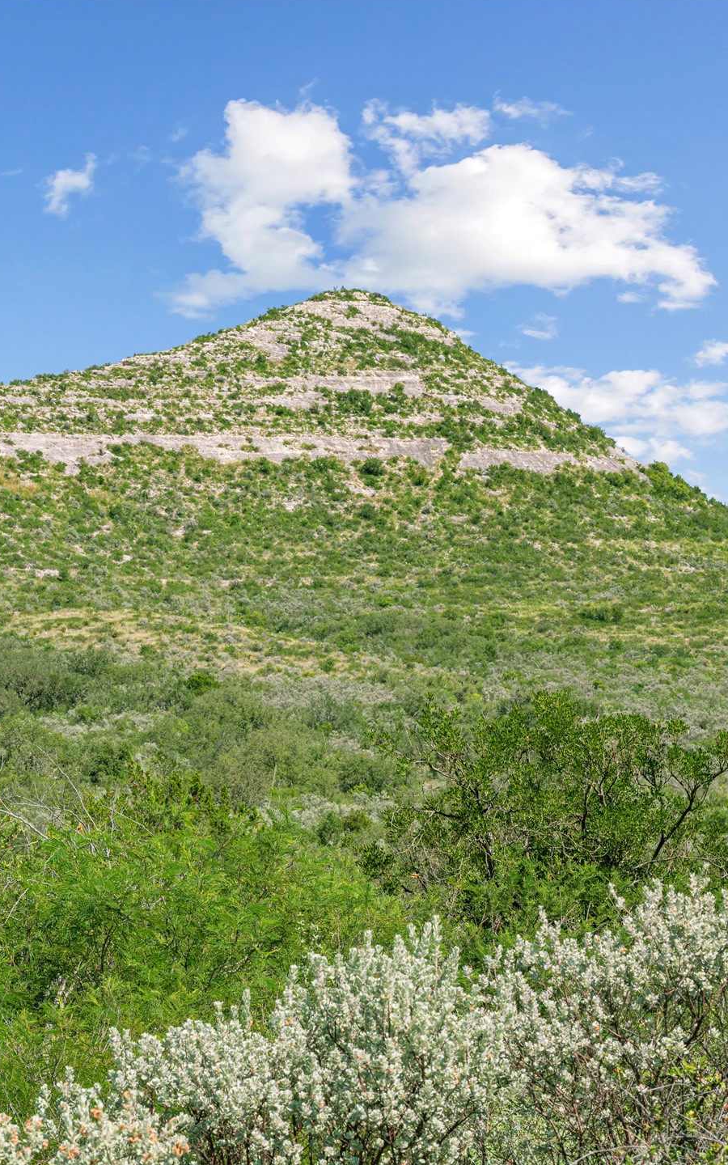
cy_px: 580
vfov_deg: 20.2
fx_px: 3270
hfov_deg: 12.7
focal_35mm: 103
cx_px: 274
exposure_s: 1/100
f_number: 11
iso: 64
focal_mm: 67
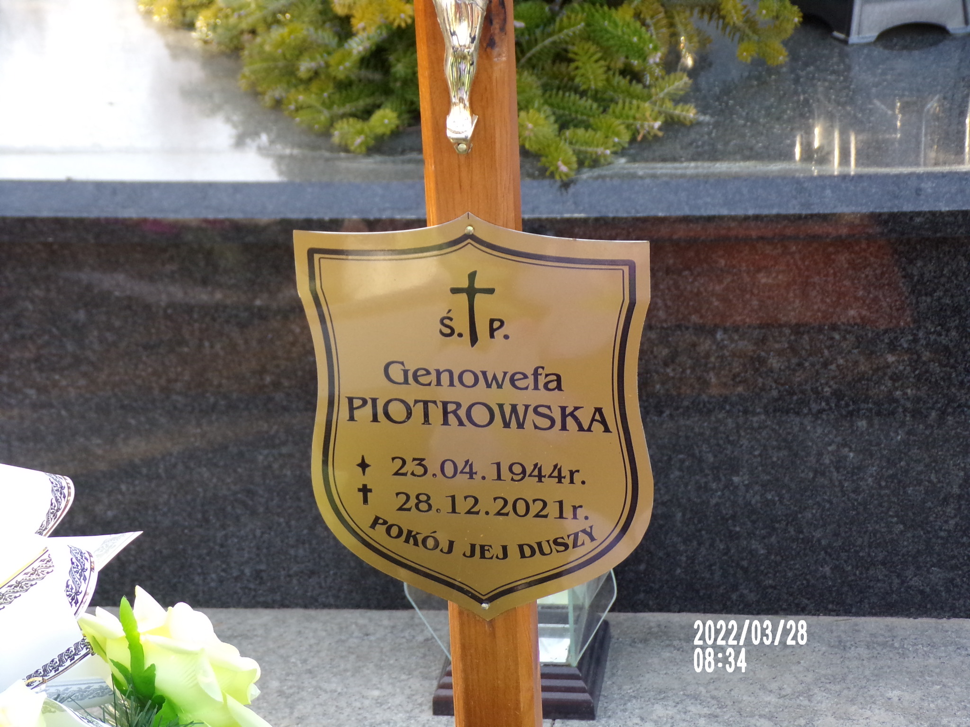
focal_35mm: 99
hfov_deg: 19.8
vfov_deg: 14.9
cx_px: 485
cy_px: 364
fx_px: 2774
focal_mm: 17.7
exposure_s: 1/100
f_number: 4.2
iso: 200
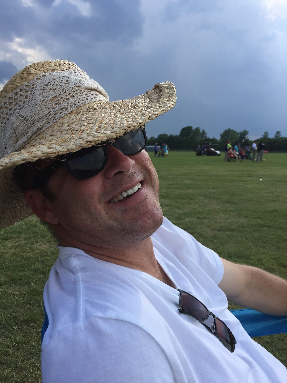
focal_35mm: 29
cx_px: 144
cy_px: 192
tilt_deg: -6.9
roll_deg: -1.6
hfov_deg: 48.2
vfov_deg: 61.7
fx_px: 321
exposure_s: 1/1041
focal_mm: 4.15
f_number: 2.2
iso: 32
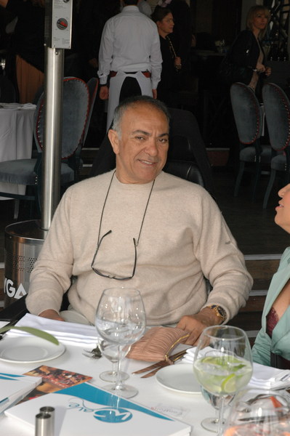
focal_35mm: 69
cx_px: 145
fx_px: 835
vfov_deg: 29.3
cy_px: 218
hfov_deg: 19.7
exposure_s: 1/250
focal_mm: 46
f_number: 8
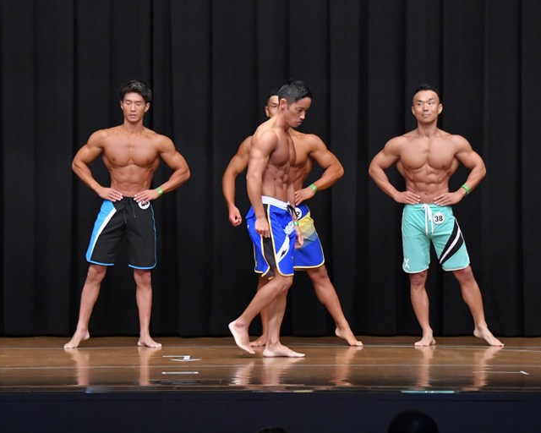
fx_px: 3330
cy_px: 216
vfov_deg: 7.4
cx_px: 279
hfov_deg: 9.3
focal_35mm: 208
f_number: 5.6
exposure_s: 1/400
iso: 8000
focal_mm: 122
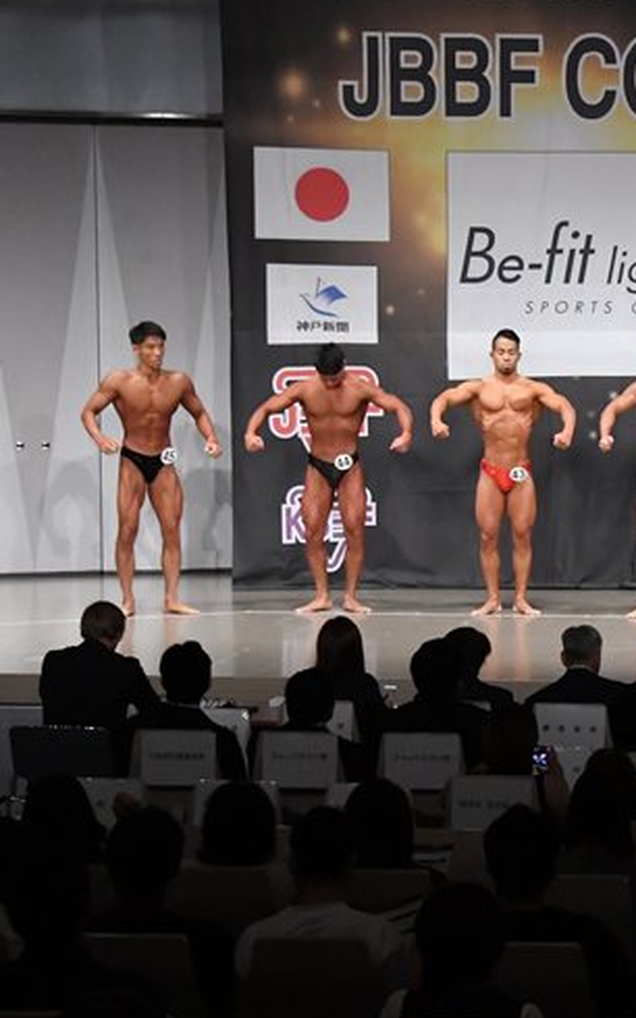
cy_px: 497
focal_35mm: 116
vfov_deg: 18.0
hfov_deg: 11.1
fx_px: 3219
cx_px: 772
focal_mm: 48
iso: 6400
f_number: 5.6
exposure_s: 1/400
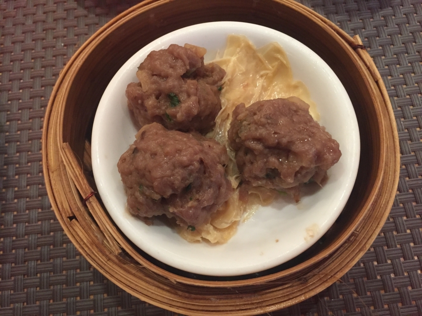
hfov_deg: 61.7
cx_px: 211
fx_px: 354
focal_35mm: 29
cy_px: 158
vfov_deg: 48.2
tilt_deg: -71.8
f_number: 2.2
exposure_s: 1/20
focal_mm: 4.15
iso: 250
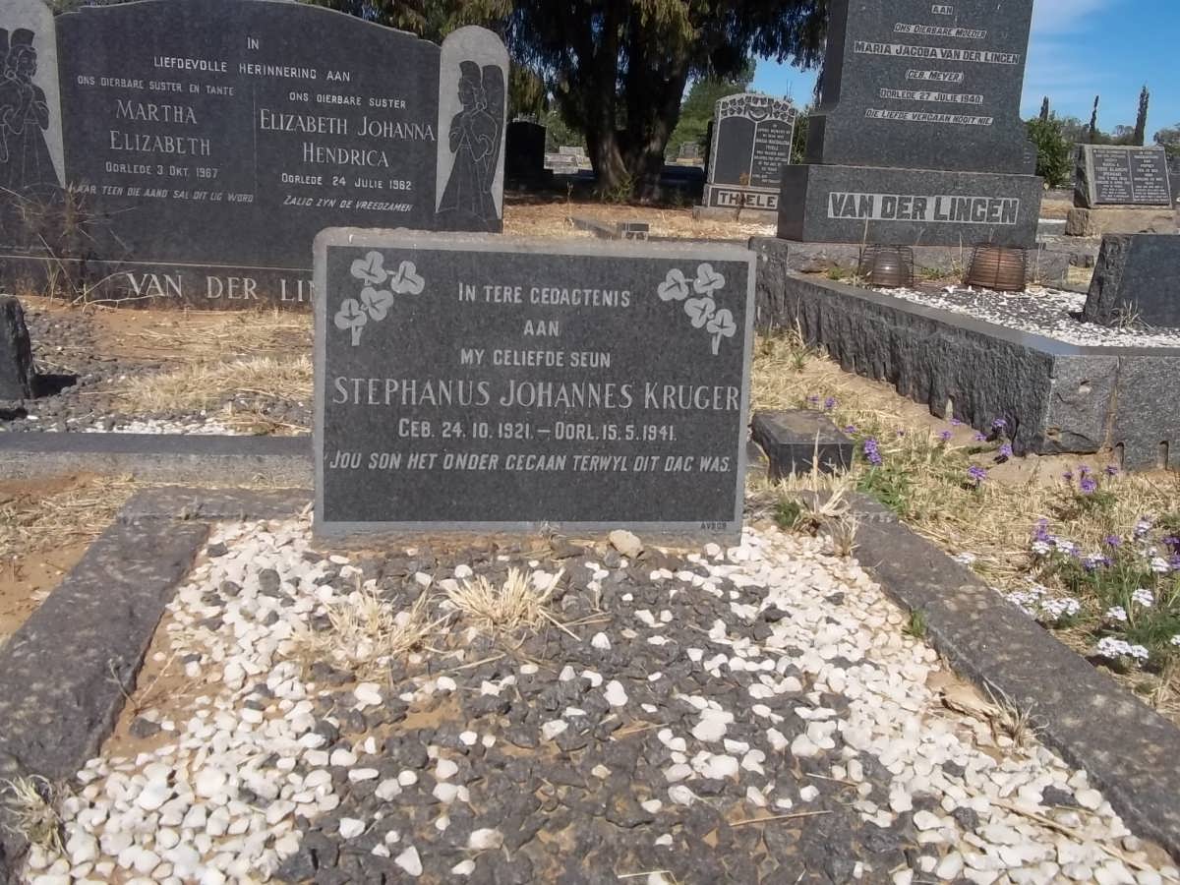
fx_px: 1091
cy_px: 442
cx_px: 590
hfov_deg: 56.8
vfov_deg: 44.2
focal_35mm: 32
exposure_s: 1/800
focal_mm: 5.7
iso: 80
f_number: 5.5
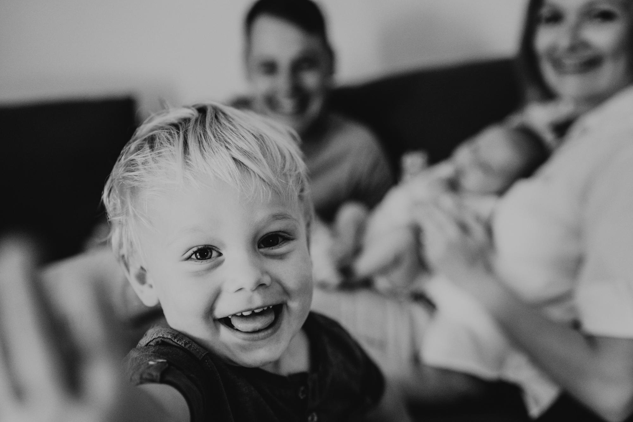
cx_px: 316
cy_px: 211
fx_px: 615
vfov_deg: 37.8
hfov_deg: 54.4
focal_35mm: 35
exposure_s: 1/400
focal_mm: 35
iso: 400
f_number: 2
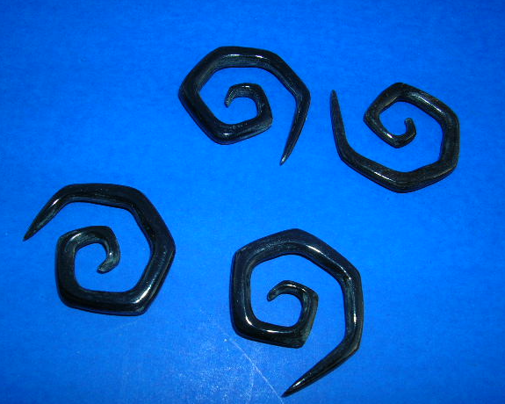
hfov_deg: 47.9
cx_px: 235
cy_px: 209
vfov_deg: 39.2
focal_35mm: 38
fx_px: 568
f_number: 5.6
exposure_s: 1/60.1
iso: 50
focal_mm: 5.8
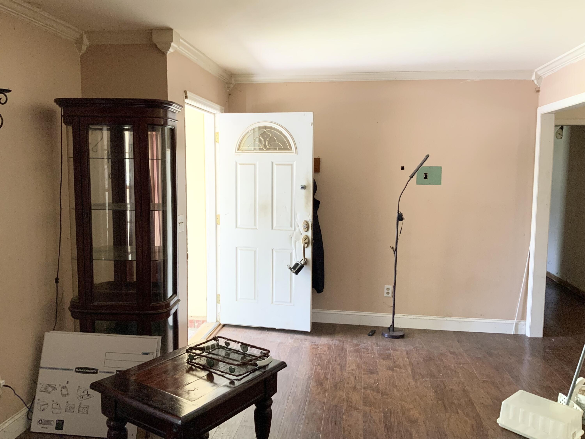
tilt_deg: -6.2
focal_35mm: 29
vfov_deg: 48.2
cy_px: 220
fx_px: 490
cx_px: 292
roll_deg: -0.4
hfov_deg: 61.7
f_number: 1.8
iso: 80
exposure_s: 1/60
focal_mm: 3
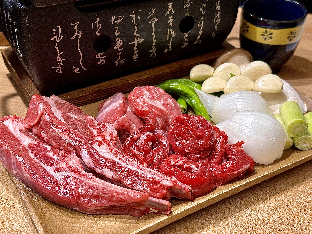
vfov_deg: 30.3
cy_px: 117
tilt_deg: -37.5
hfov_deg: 39.7
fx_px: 433
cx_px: 156
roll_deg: -1.9
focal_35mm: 48
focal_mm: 6.86
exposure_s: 1/60
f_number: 1.78
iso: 100
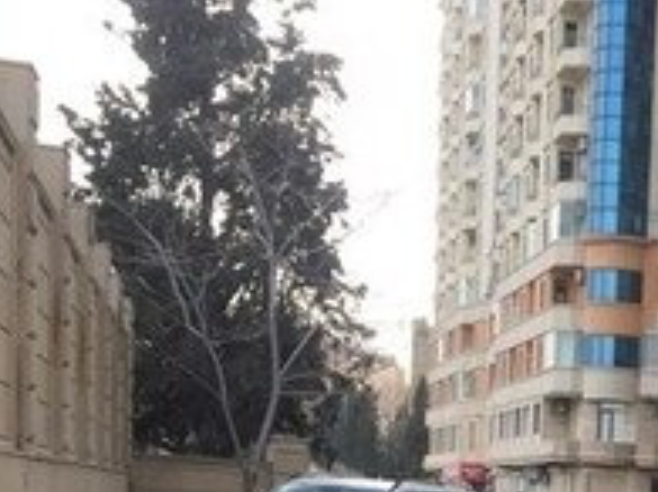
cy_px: 780
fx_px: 1862
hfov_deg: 18.6
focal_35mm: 98
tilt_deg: -7.7
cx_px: 864
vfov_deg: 14.0
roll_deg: -3.2
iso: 32
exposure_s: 1/261
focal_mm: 4.15
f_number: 2.2
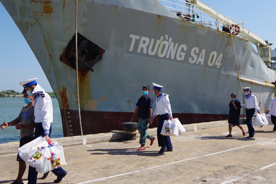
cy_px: 82
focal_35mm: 36
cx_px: 162
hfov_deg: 52.9
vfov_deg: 36.8
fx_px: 276
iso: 800
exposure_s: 1/3200
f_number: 5.6
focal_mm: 18
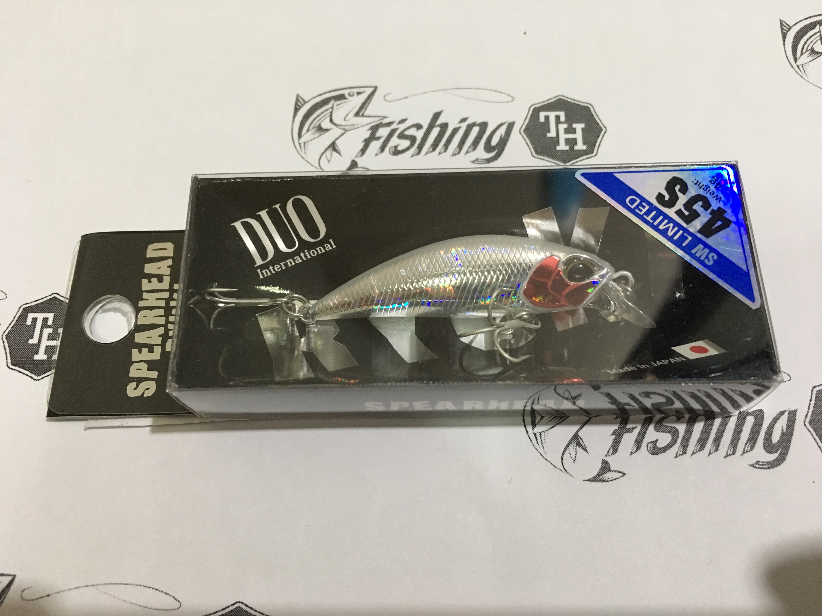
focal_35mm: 29
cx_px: 411
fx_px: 689
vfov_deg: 48.2
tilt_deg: -67.8
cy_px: 308
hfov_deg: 61.7
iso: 200
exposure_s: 1/17
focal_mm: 4.15
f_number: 2.2
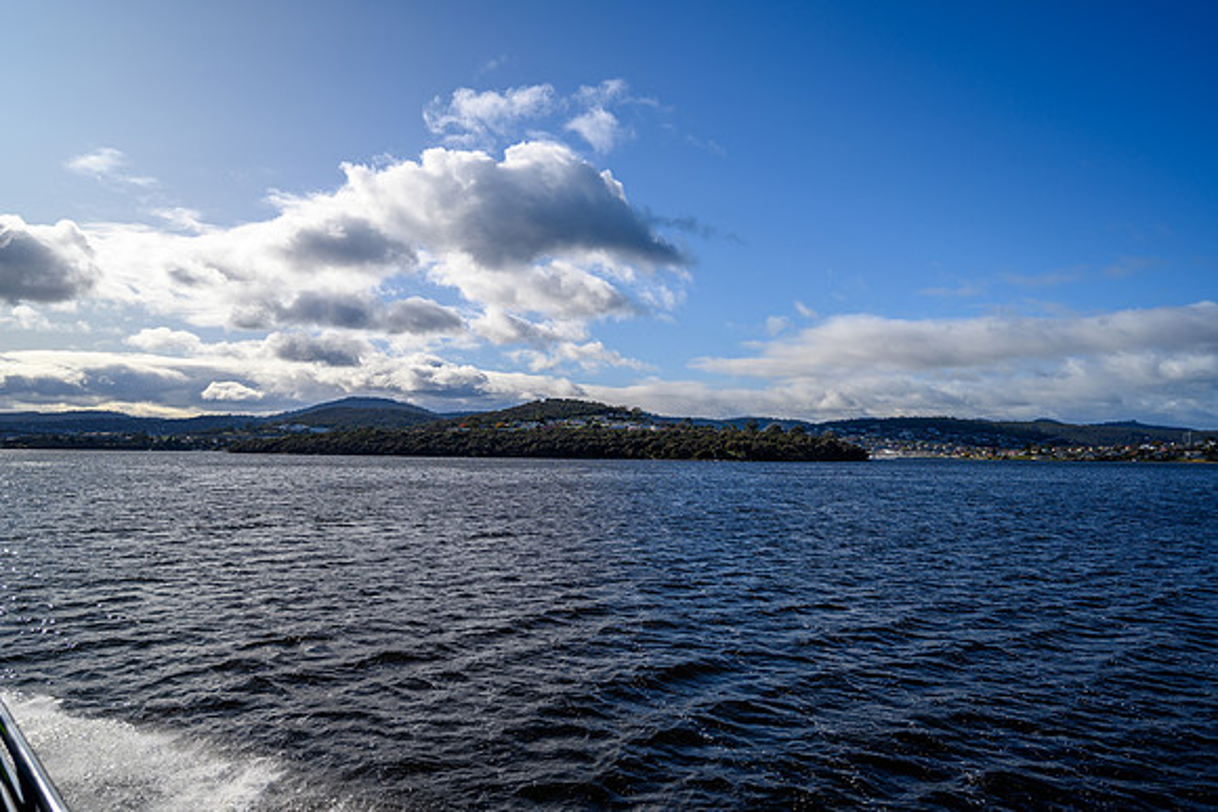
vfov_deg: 55.1
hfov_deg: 76.1
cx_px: 609
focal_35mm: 23
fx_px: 778
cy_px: 406
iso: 64
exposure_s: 1/1600
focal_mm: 23
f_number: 4
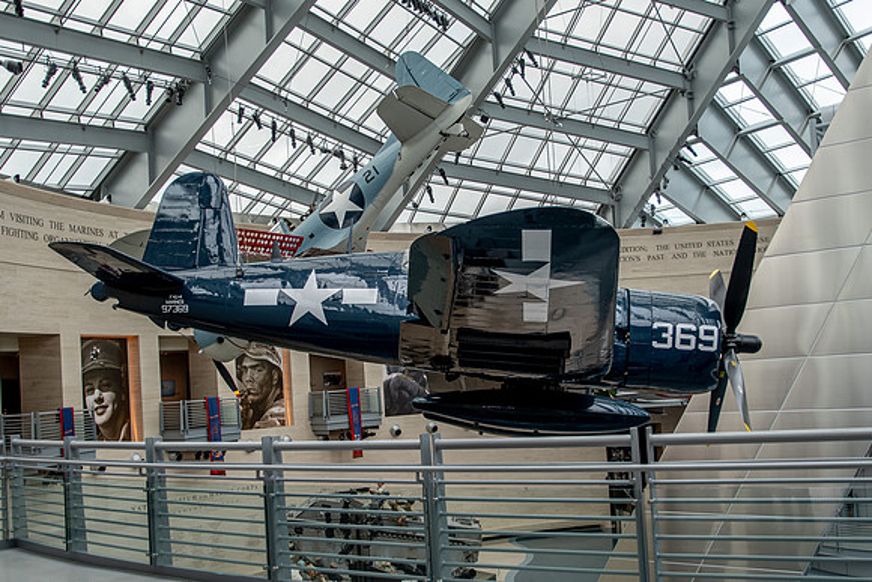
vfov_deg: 34.2
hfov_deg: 49.6
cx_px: 446
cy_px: 319
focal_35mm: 39
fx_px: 944
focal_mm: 20
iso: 100
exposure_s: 1/100
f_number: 3.5
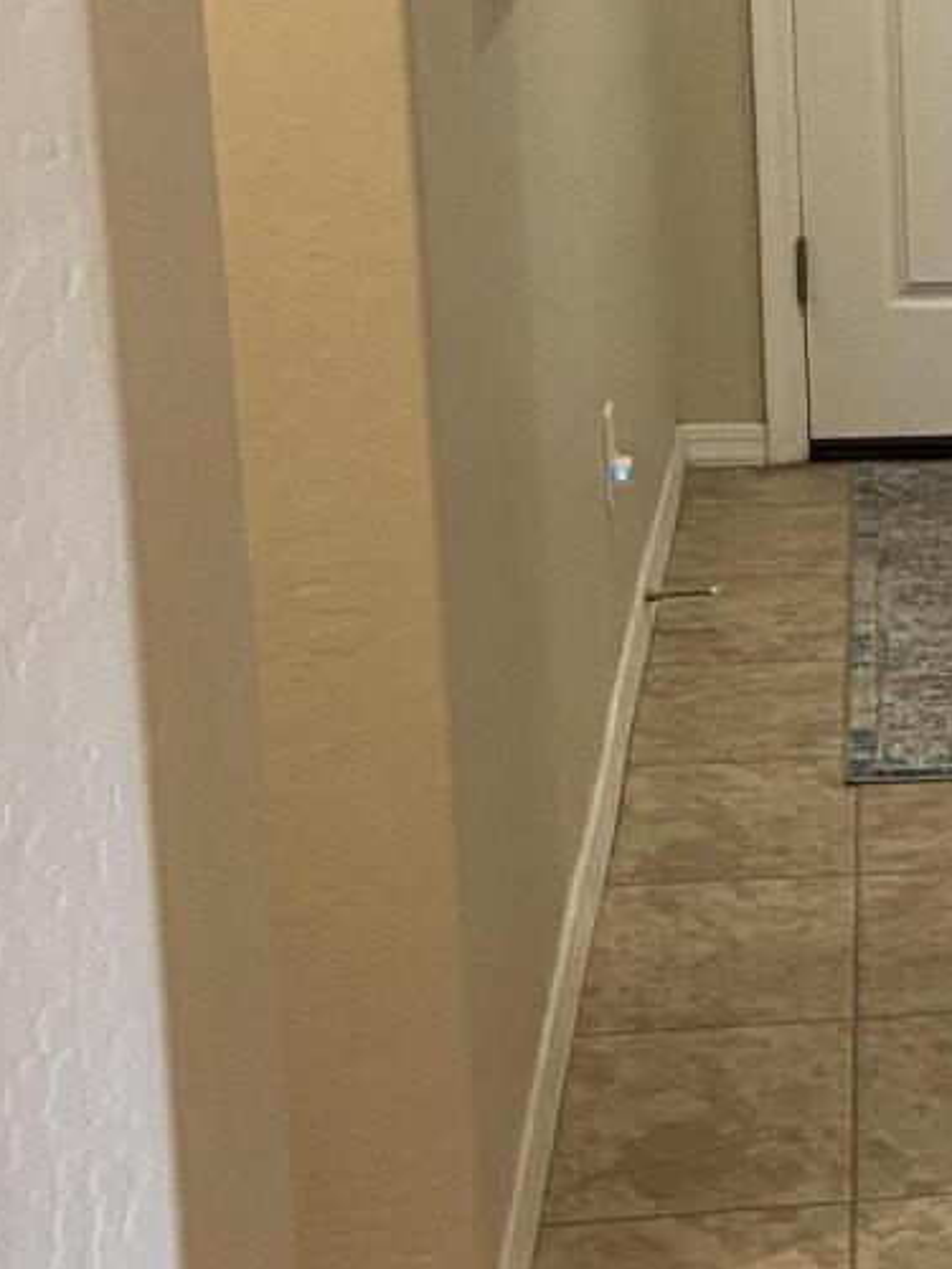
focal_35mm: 104
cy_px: 439
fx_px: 3814
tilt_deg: -14.1
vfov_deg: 18.9
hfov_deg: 12.8
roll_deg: -2.0
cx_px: 1767
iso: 200
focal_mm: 4.25
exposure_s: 1/60
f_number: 1.8
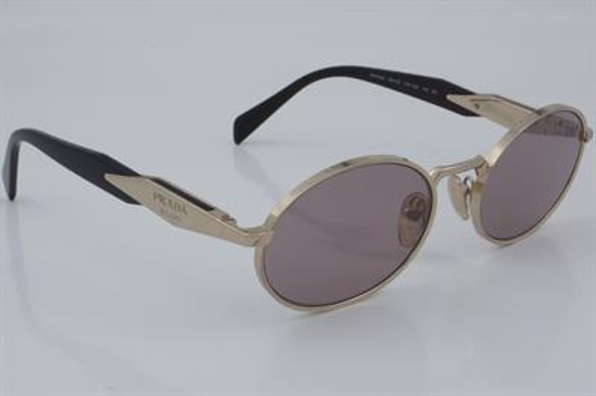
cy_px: 198
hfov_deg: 27.0
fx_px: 1241
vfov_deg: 18.2
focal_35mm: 75
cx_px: 298
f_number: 32
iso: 100
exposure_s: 1/4
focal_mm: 50
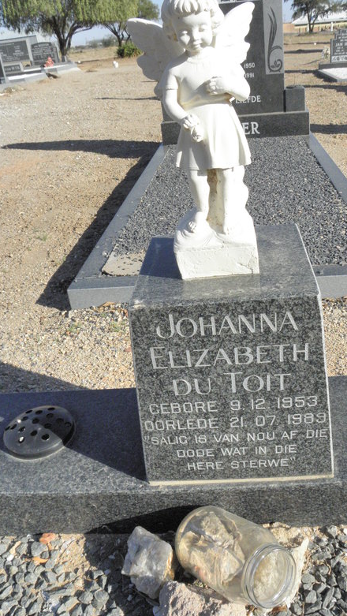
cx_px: 219
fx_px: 474
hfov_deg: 39.9
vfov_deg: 66.0
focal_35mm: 29
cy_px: 314
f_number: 6.3
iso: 200
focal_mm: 4.6
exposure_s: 1/800
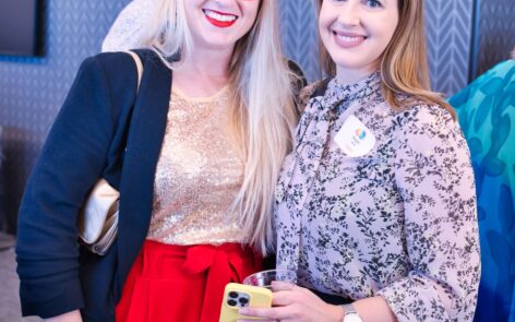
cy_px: 123
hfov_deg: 32.4
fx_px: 884
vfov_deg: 20.6
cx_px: 298
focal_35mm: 63
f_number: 4
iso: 1000
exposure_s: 1/160
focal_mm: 38
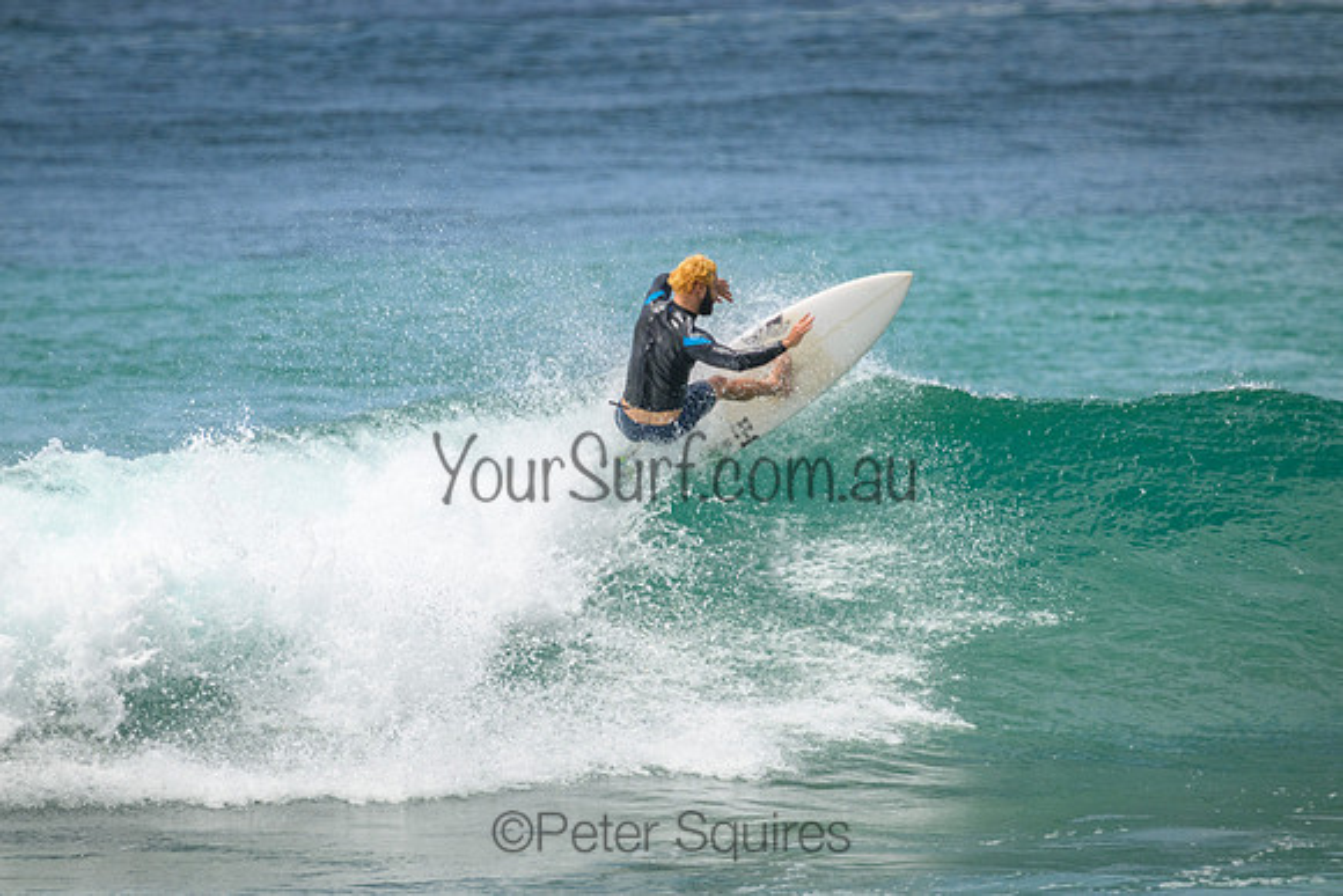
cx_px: 672
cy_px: 448
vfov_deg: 1.7
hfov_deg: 2.6
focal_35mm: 800
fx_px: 29850
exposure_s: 1/3200
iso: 1000
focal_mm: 800
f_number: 11
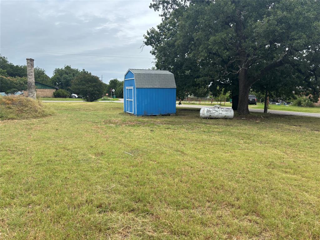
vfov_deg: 53.1
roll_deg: +0.1
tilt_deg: -6.6
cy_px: 120
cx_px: 160
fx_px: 240
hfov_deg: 67.3
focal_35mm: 26
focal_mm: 5.96
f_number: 1.6
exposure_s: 1/3413
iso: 50
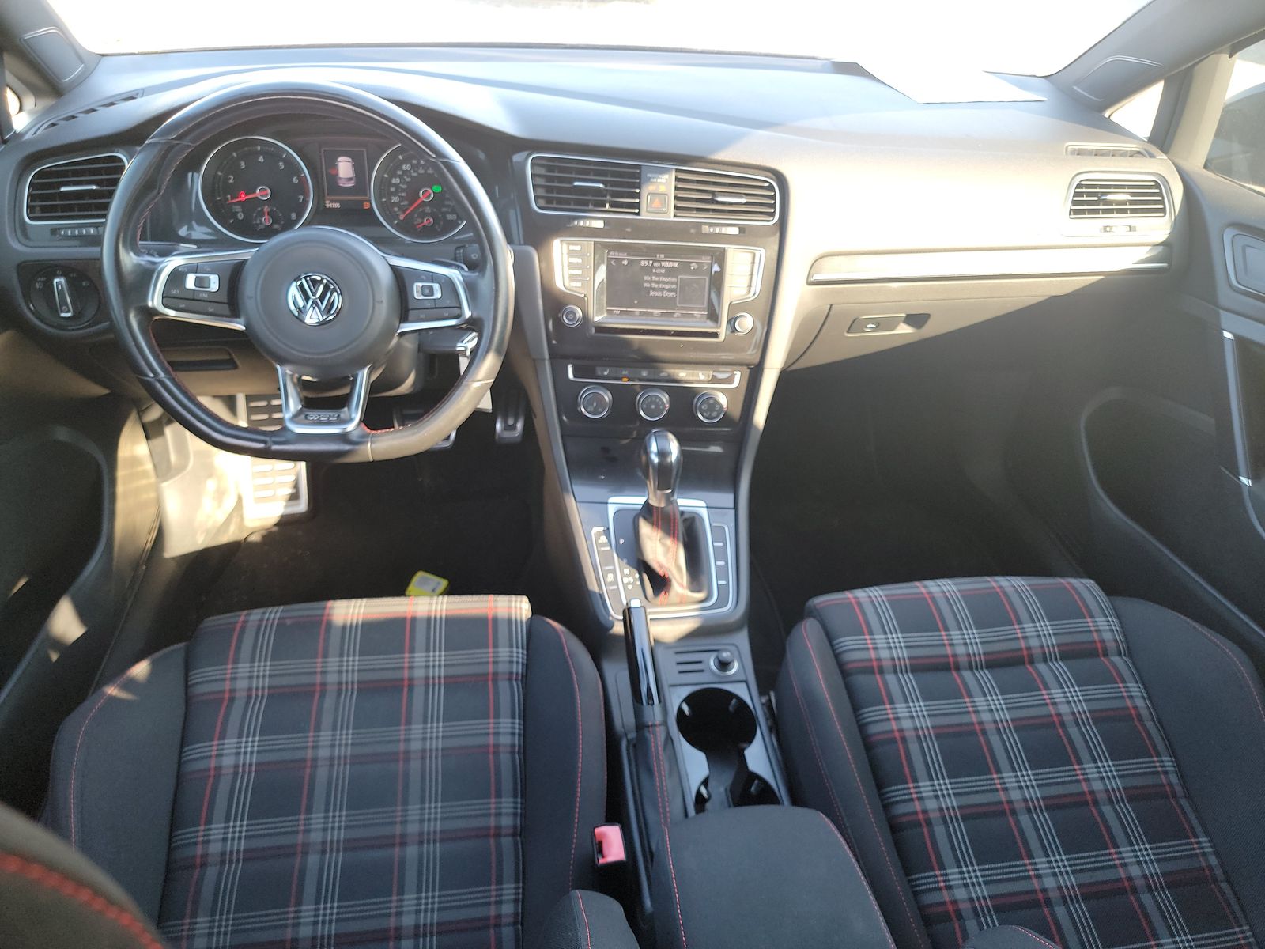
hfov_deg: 71.6
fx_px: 877
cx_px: 632
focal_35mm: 24
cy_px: 474
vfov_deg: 56.8
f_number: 1.8
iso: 216
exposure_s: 1/59
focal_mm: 6.7
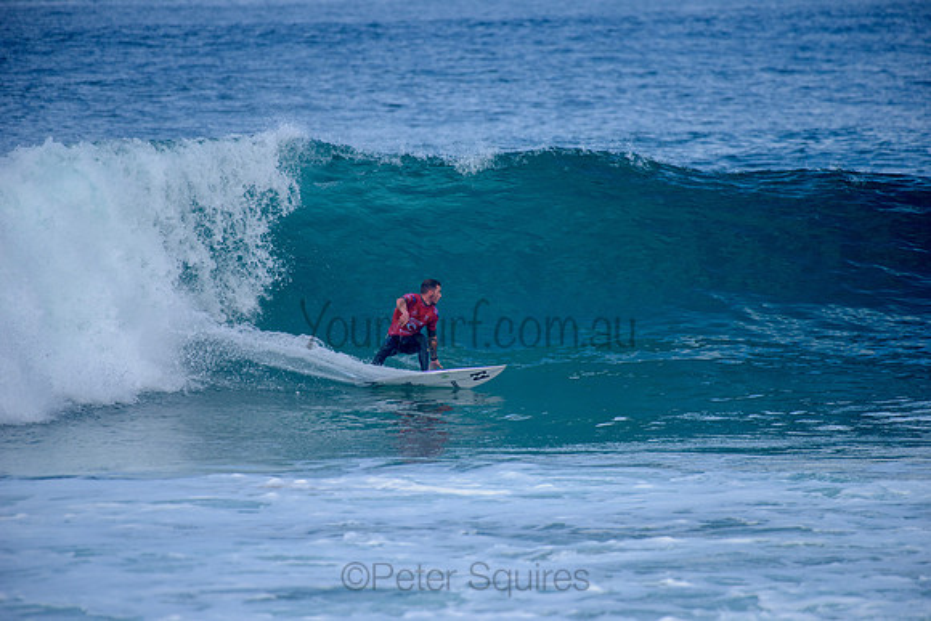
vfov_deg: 2.8
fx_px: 12935
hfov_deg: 4.1
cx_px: 466
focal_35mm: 500
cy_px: 310
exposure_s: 1/2000
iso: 220
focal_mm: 500
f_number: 5.6
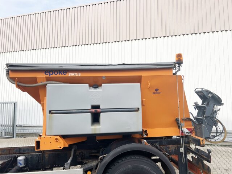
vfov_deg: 53.1
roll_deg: -0.3
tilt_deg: +6.2
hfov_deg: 67.3
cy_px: 87
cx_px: 116
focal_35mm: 26
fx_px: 174
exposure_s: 1/2841
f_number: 1.5
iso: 50
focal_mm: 5.7
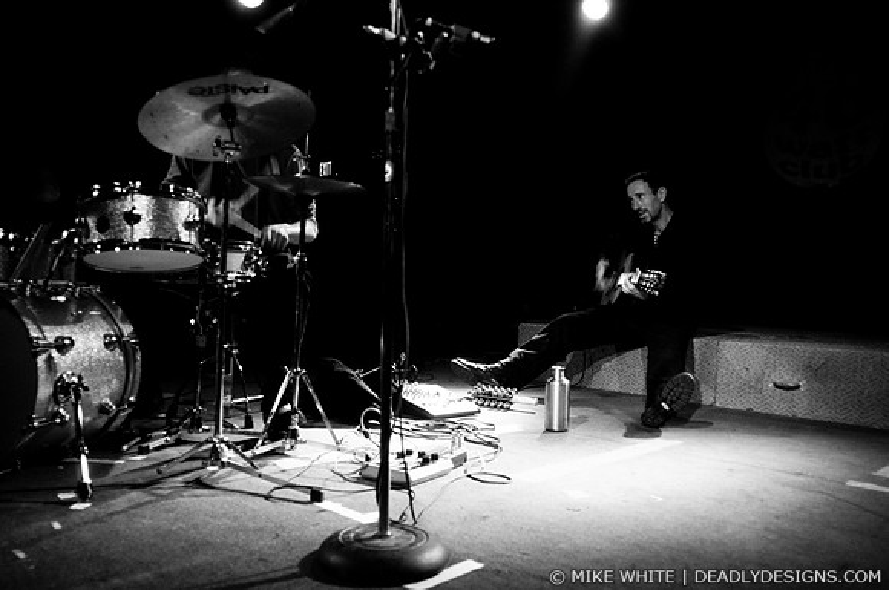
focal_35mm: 30
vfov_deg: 43.5
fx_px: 740
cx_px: 444
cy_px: 295
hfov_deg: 62.0
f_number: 2.8
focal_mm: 20
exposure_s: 1/30
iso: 800
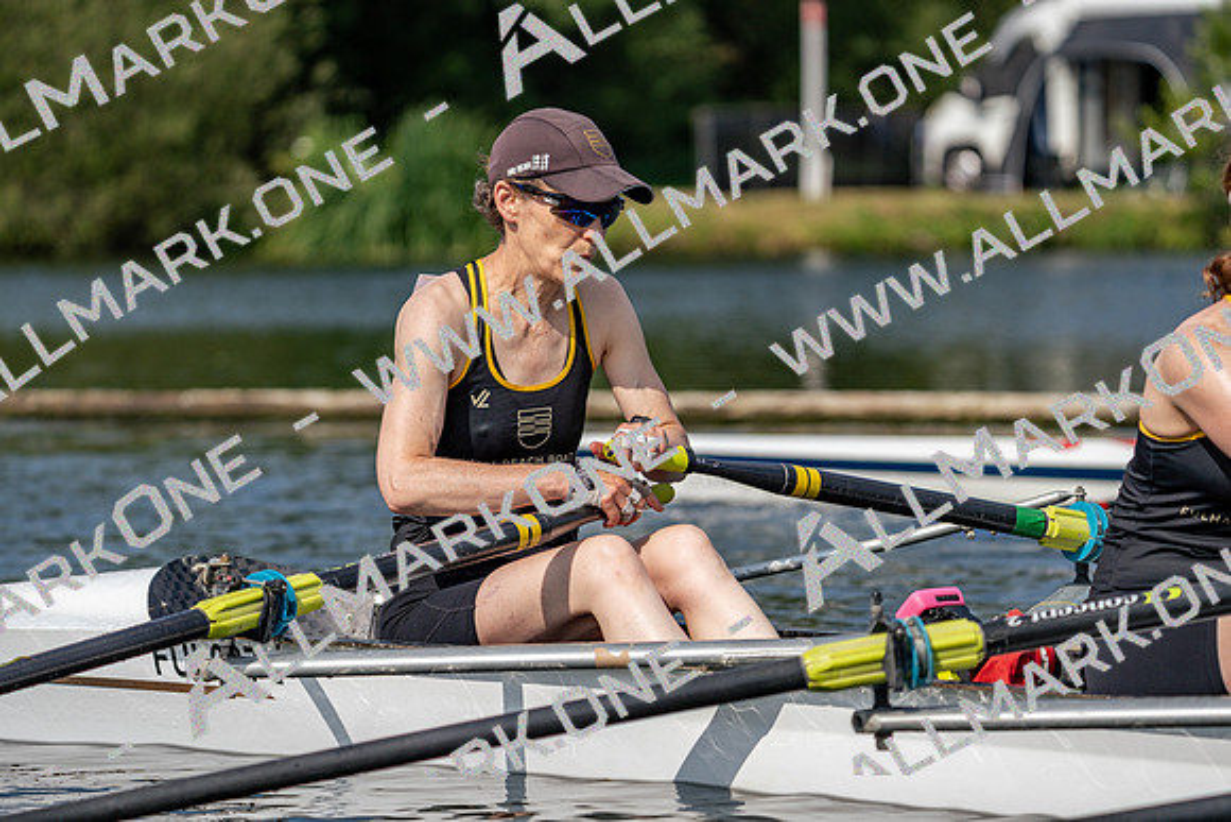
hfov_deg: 8.4
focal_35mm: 245
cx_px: 616
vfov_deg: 5.6
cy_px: 411
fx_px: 8379
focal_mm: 245
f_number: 5.6
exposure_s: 1/1600
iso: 160
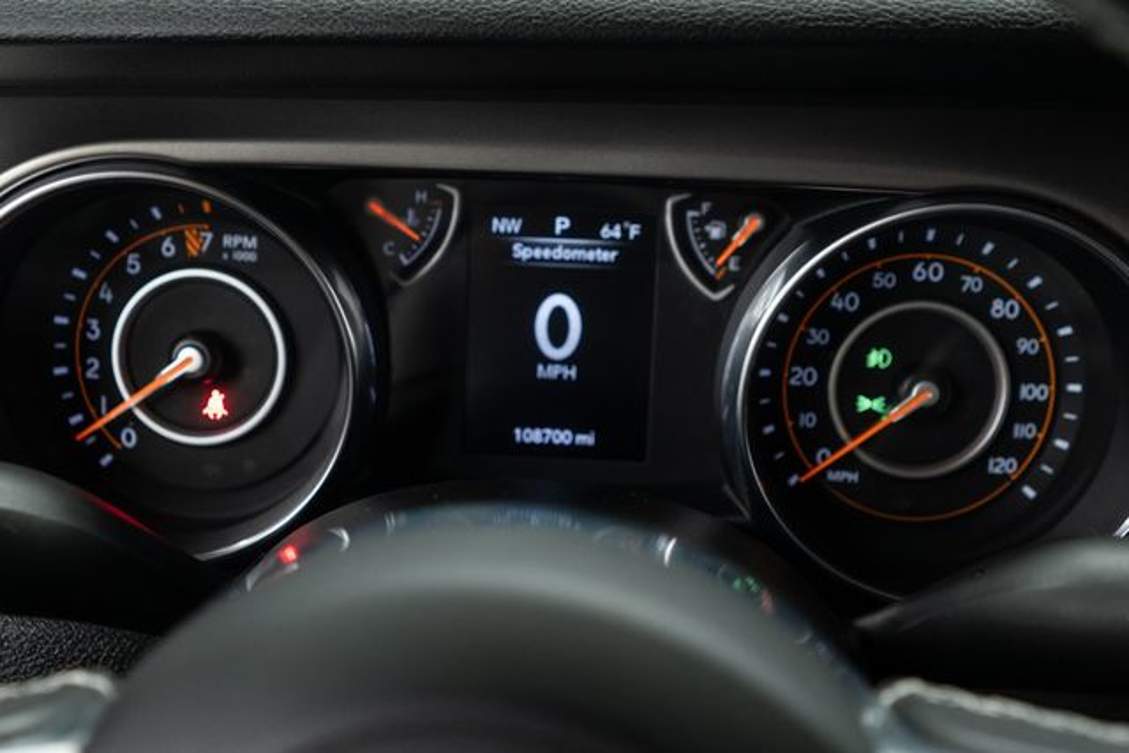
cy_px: 376
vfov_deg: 31.9
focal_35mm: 42
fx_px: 1317
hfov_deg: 46.4
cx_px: 564
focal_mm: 28
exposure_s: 1/40
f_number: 3.2
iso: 1000
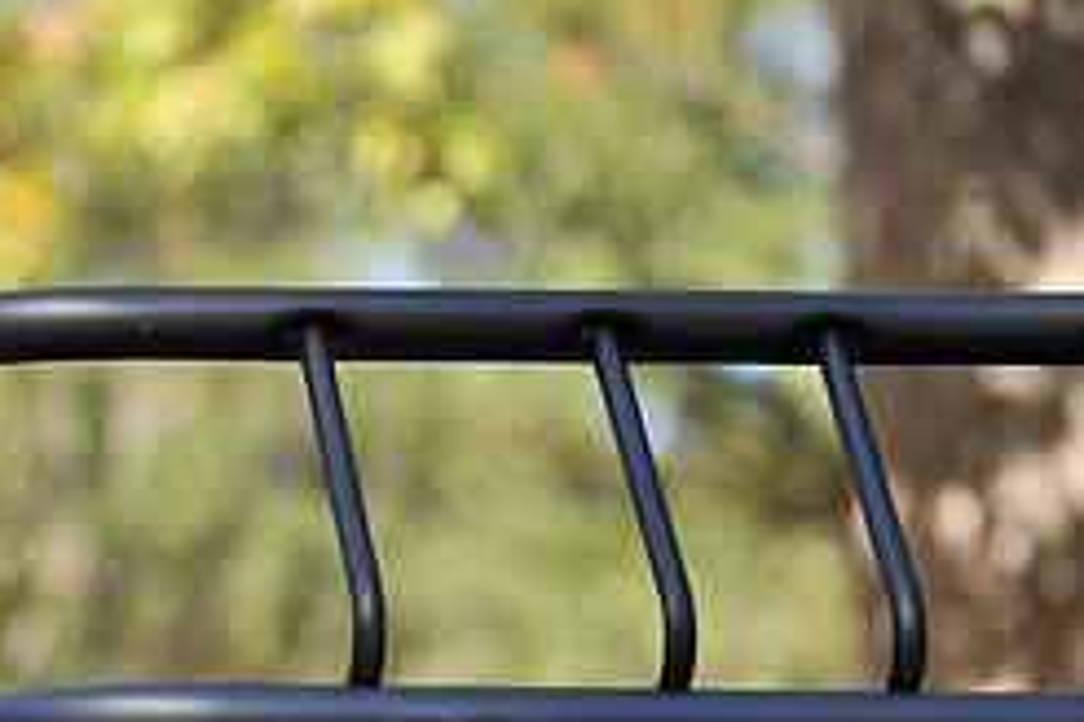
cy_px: 810
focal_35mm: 283
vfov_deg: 4.8
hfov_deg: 7.2
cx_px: -79
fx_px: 8521
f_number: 5.6
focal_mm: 120
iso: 200
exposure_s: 1/320
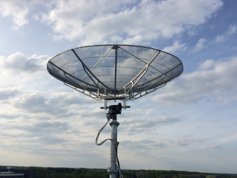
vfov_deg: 46.8
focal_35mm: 30
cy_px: 90
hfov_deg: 60.0
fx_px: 205
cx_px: 117
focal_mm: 4.15
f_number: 2.2
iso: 32
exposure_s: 1/3425
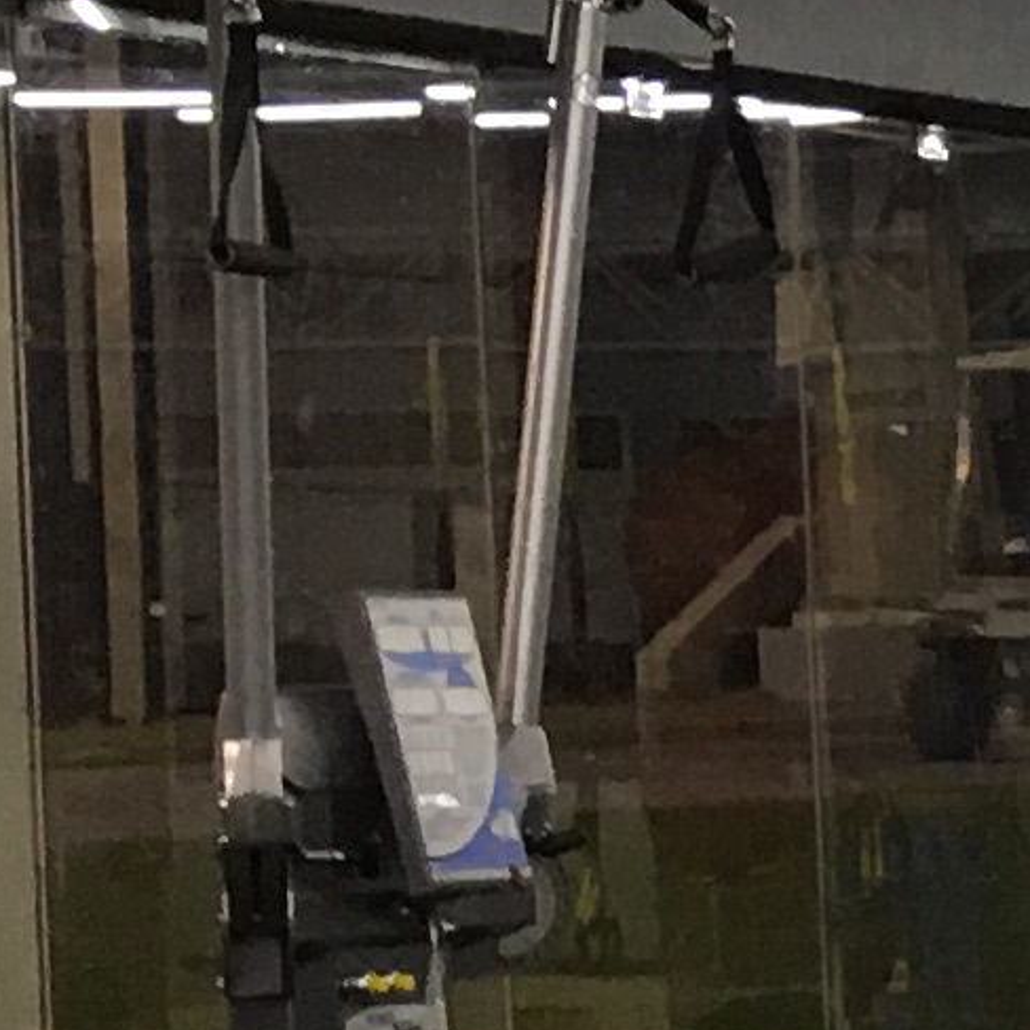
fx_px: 7137
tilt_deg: -4.0
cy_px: 1074
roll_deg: -0.1
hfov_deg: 6.5
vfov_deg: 8.2
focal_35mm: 212
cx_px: 4209
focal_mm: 4.15
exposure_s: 1/17
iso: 32
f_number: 2.2
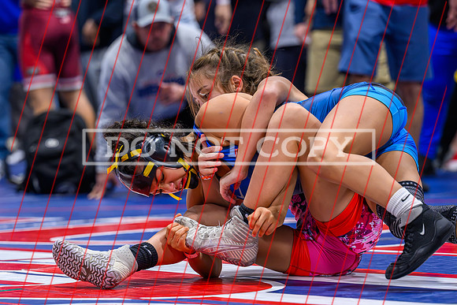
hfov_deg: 10.8
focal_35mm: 191
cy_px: 205
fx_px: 2424
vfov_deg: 7.2
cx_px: 180
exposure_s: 1/1000
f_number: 2.8
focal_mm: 120
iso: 4000
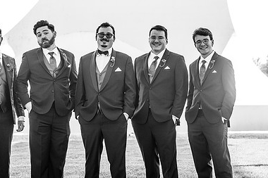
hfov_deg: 12.2
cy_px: 108
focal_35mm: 168
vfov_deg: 8.2
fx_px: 1250
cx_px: 128
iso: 400
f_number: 5.6
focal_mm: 110
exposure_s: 1/400
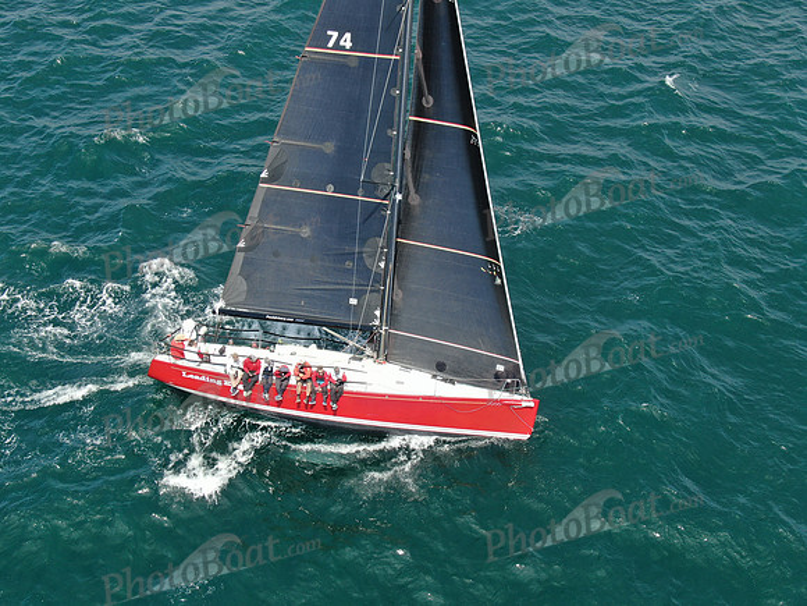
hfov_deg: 39.7
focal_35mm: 48
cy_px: 303
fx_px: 1119
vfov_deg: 30.3
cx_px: 404
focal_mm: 8.6
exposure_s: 1/400
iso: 100
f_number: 3.8
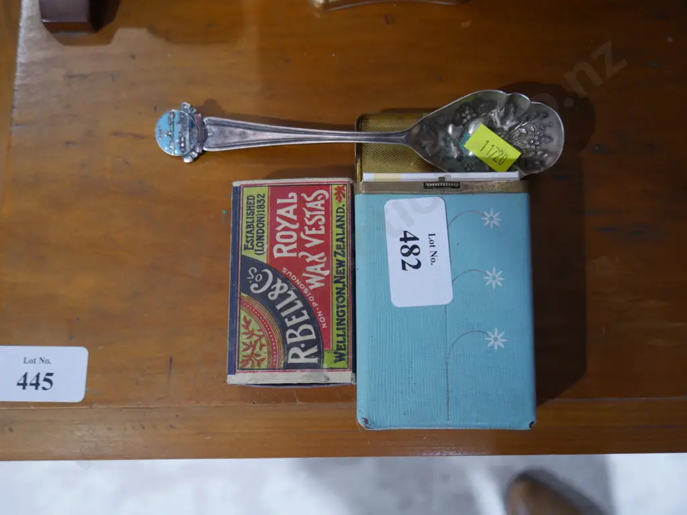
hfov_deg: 54.0
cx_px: 344
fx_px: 675
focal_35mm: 34
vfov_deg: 41.8
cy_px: 258
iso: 800
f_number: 4
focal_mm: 17
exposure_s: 1/60
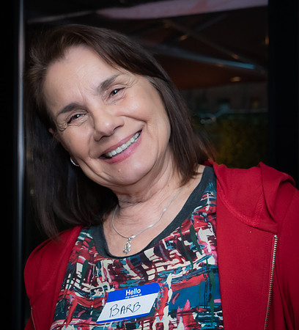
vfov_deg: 18.0
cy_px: 158
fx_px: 1039
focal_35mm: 101
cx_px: 6
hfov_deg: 16.1
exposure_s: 1/60
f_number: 5.6
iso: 640
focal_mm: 34
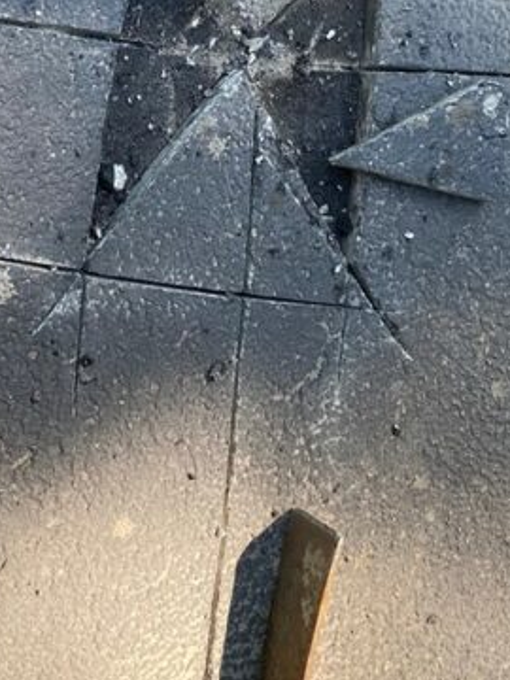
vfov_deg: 25.8
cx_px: 251
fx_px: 1454
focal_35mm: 74
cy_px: 117
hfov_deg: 19.9
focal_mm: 4.25
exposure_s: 1/122
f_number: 1.8
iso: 32
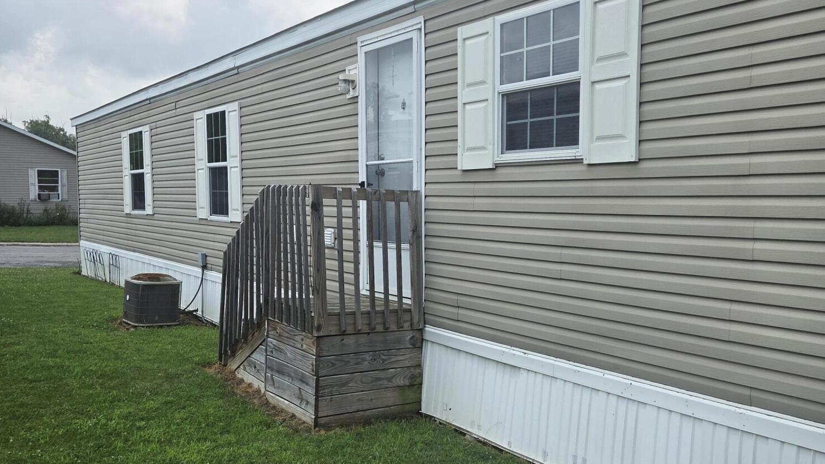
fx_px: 744
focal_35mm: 34
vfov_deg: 34.6
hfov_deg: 58.0
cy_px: 256
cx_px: 406
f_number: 1.8
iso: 80
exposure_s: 1/5004
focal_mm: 5.4
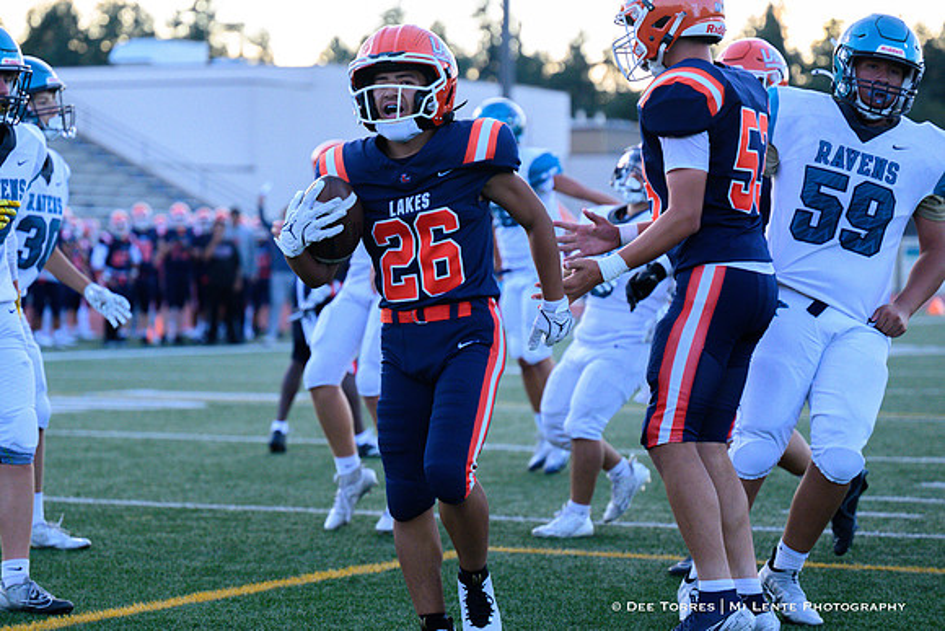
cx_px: 480
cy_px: 315
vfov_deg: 11.6
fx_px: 3102
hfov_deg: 17.3
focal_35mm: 118
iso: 4000
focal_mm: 115
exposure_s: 1/1600
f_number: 4
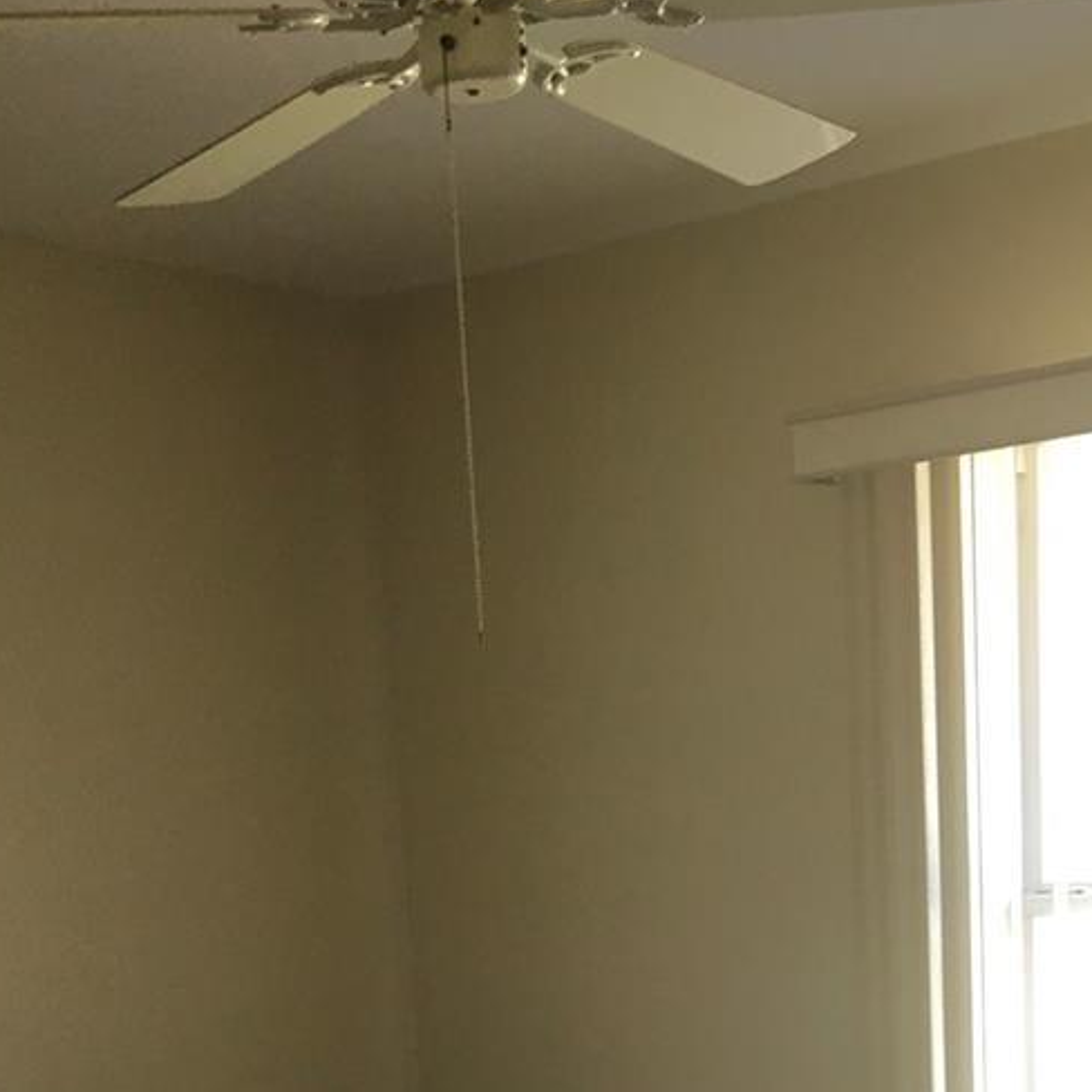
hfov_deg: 27.3
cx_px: 548
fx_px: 2248
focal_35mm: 63
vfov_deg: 25.1
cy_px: 1242
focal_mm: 4.15
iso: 50
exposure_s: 1/30
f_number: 2.2
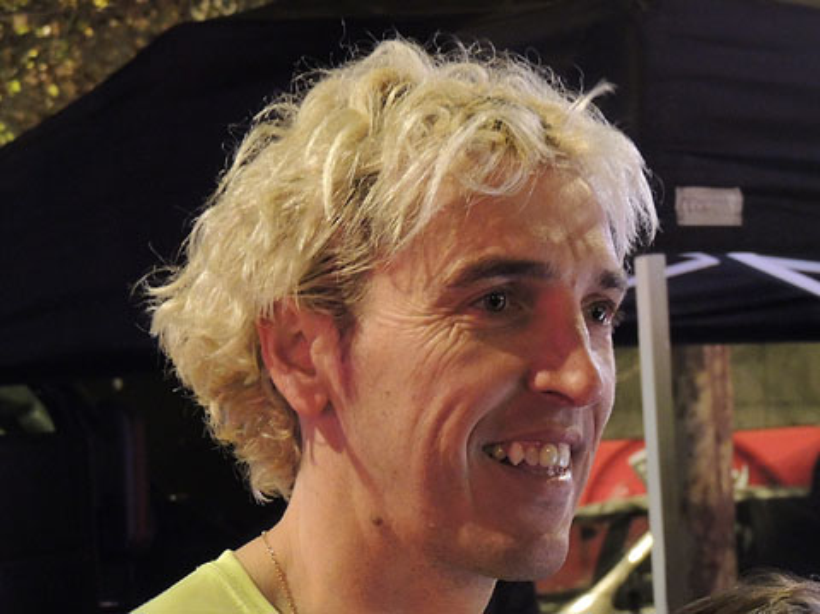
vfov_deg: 14.8
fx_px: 2366
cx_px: 410
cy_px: 307
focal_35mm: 100
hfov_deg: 19.7
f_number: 4.1
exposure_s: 1/3
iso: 800
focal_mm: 17.8
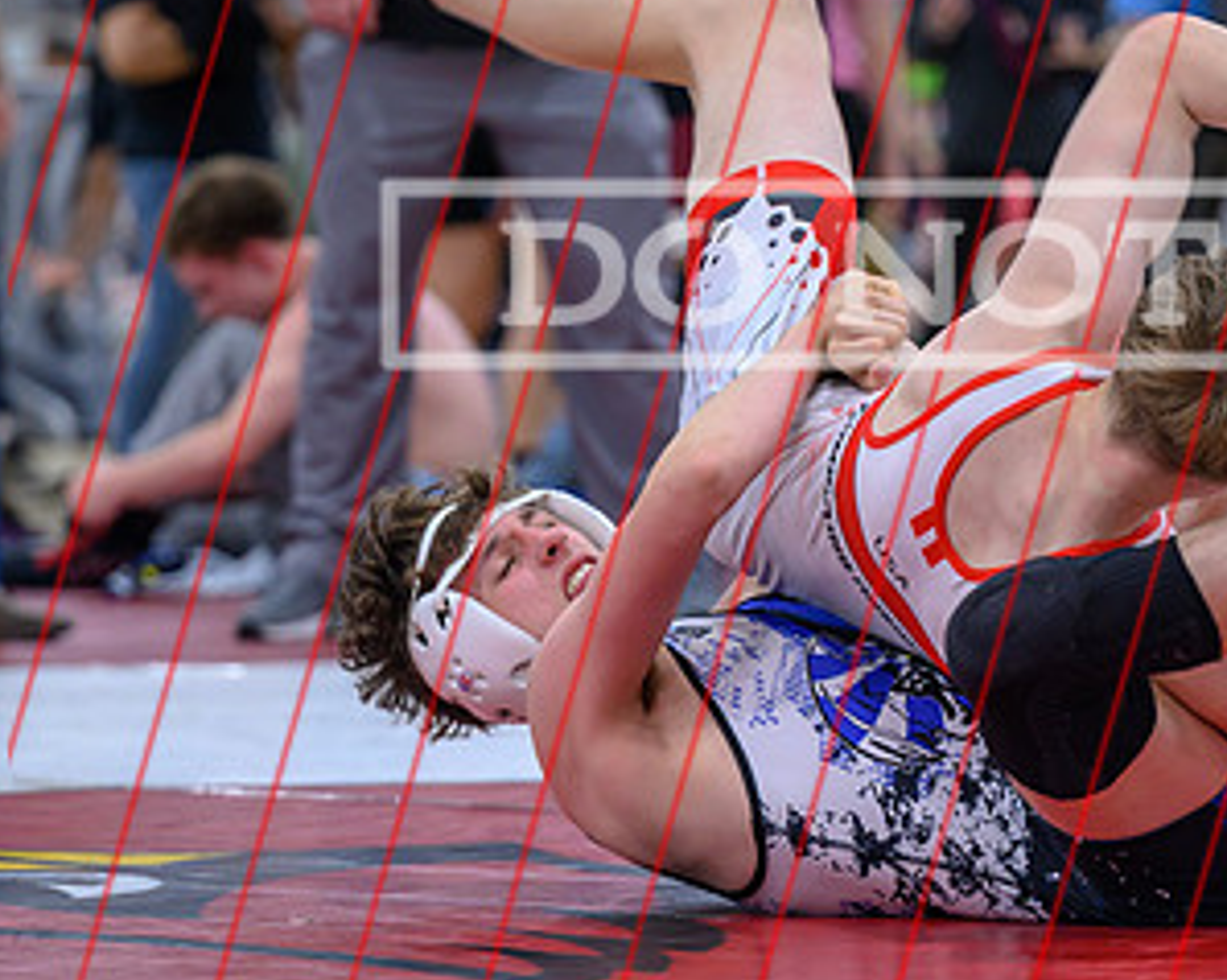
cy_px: 534
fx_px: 9254
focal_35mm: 255
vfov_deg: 6.1
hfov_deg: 7.6
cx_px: 792
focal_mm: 104
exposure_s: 1/640
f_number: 2.8
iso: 1100
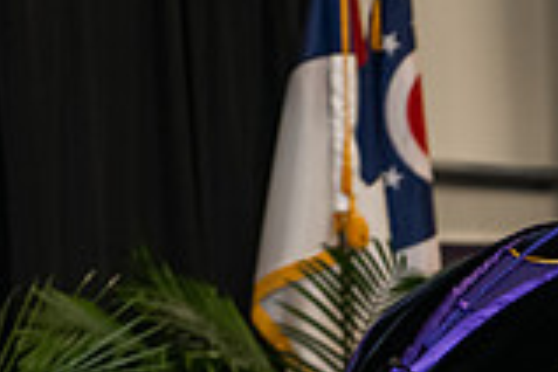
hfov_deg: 7.9
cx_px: 783
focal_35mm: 256
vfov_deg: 5.3
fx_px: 3968
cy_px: 616
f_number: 5
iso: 2000
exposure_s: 1/200
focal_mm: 70
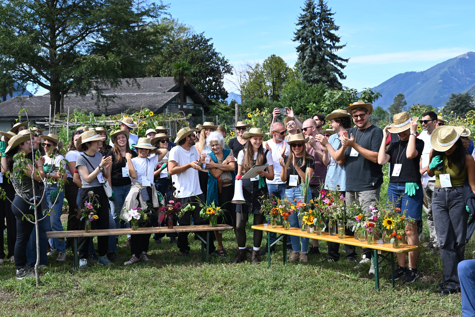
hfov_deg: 41.1
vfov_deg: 28.1
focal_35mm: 48
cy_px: 158
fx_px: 633
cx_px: 238
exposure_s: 1/250
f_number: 5.6
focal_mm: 48
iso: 110
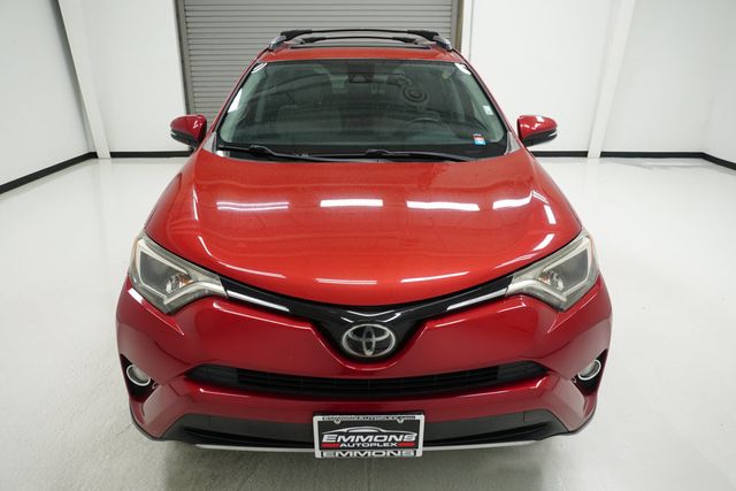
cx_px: 368
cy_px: 246
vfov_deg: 51.3
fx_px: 511
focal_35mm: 25
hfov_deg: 71.5
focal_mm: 17
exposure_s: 1/200
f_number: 5.6
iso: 800
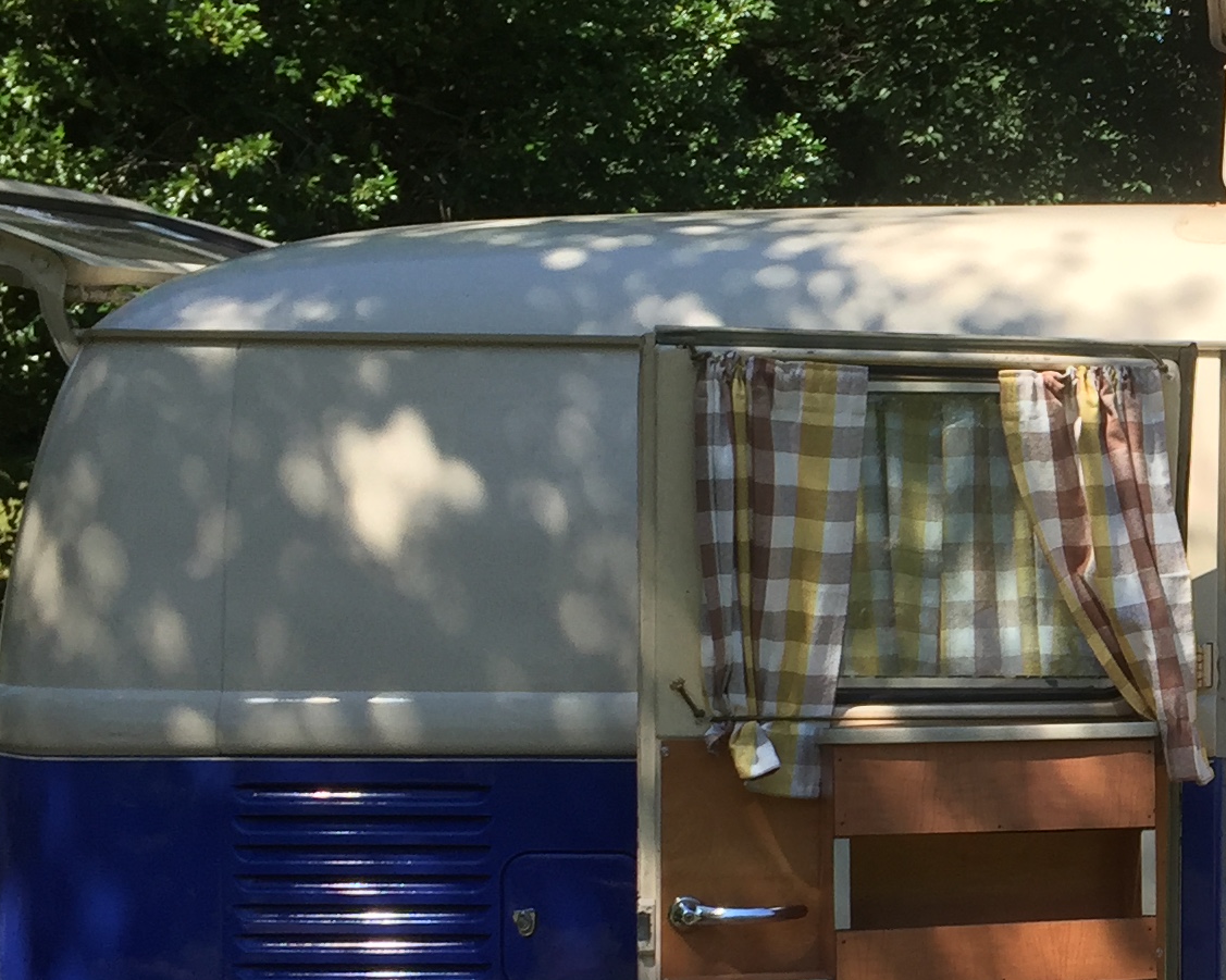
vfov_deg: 18.6
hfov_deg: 21.6
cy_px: 722
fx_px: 2975
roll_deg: -0.3
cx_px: 1471
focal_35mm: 82
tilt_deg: -6.8
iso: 32
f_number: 2.2
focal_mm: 4.15
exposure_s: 1/1041
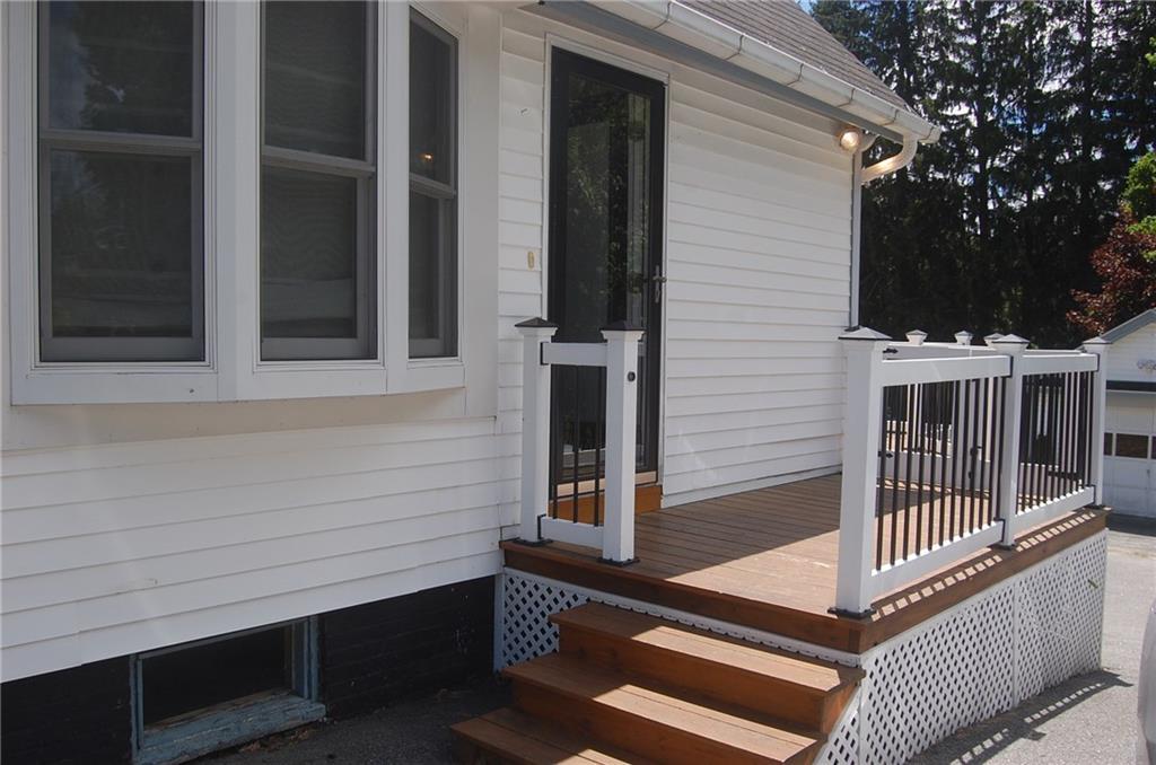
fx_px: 1057
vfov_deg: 39.8
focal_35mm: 33
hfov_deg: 57.3
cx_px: 578
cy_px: 382
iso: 200
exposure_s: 1/320
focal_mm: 22
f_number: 9
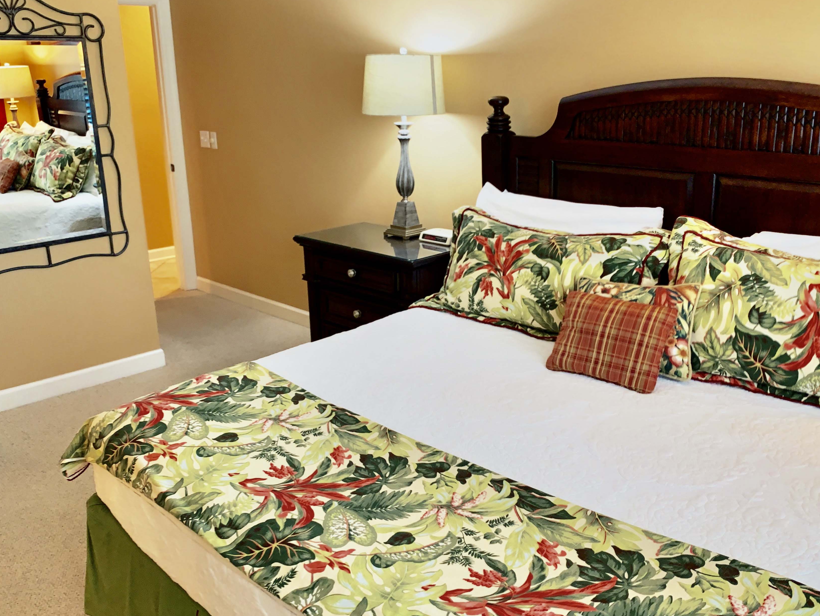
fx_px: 758
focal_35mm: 32
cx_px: 414
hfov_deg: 56.8
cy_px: 320
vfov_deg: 44.2
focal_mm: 4.25
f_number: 1.8
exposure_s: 1/60
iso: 100
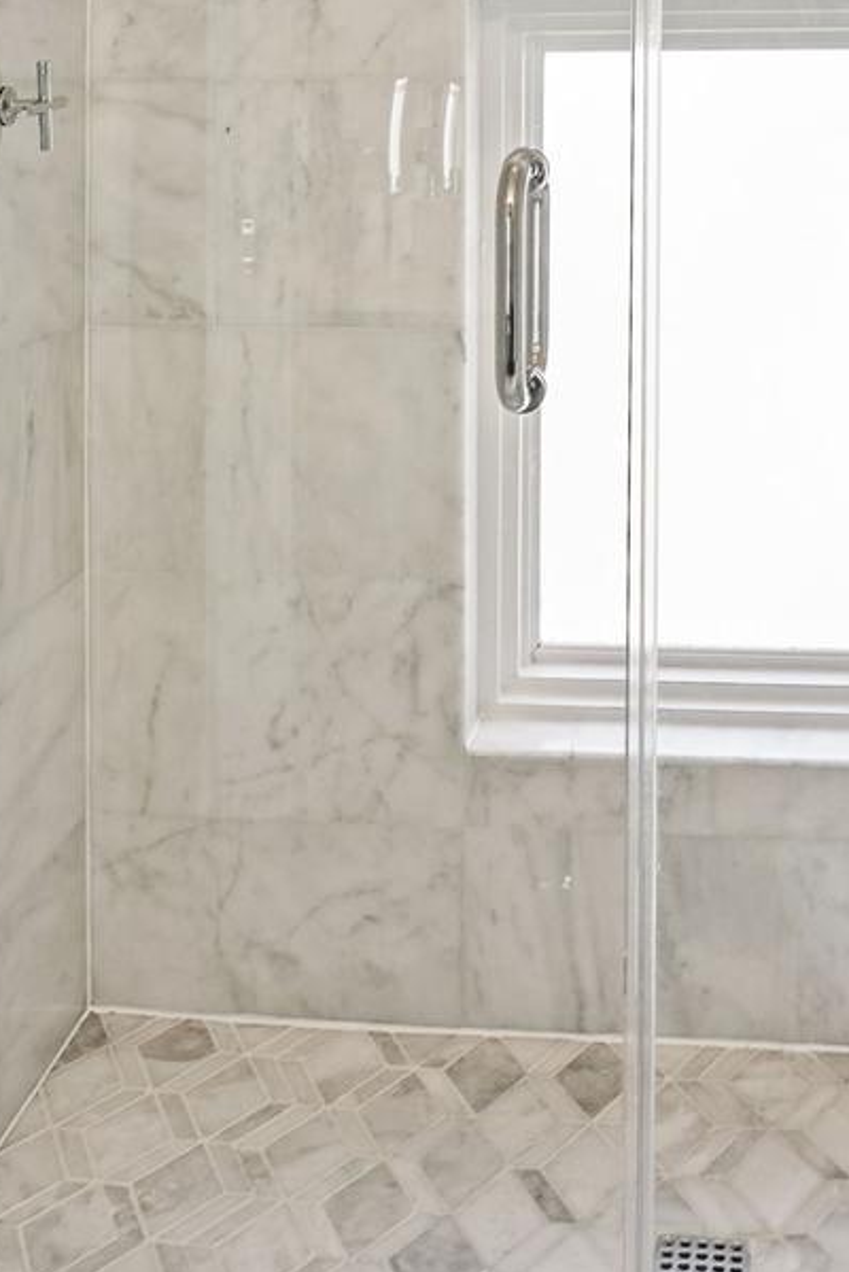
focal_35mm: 41
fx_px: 1449
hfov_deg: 32.5
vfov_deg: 45.1
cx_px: 545
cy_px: 263
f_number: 8
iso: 250
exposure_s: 1/13
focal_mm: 16
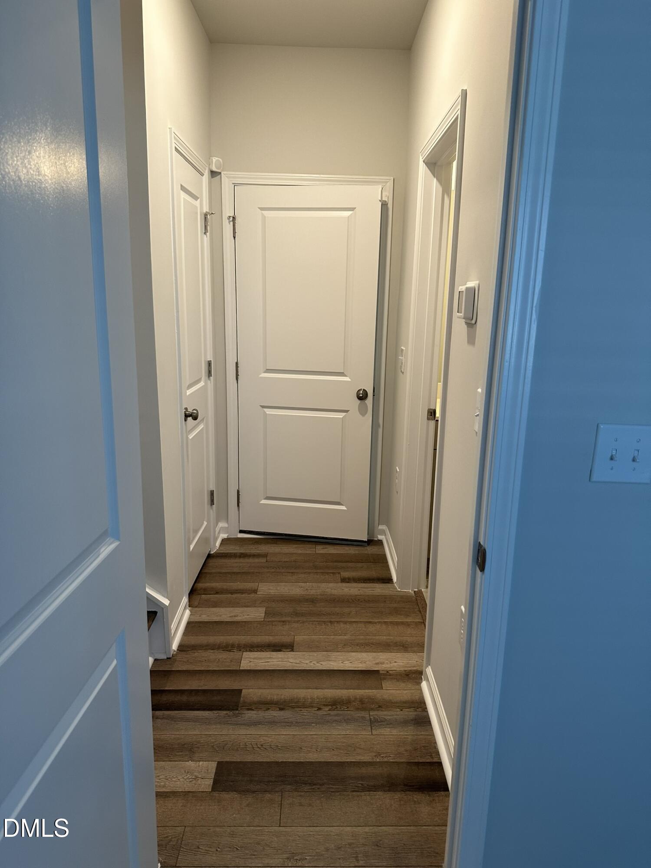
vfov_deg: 71.6
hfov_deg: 56.8
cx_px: 326
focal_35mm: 24
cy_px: 434
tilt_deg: -12.6
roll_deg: -1.8
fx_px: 602
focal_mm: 6.86
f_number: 1.78
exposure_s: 1/60
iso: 160
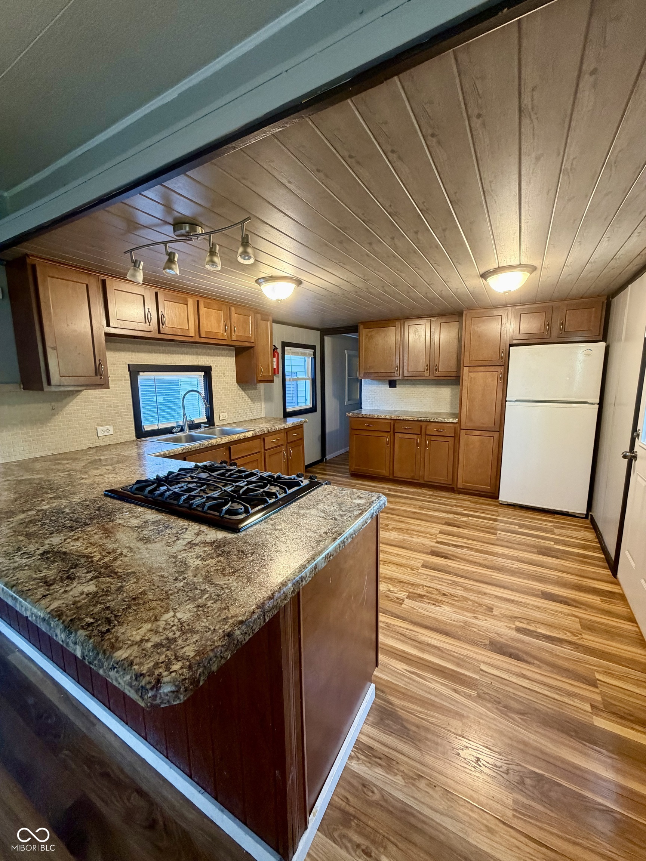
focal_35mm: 14
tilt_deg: -8.8
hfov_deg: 85.7
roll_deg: +0.1
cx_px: 323
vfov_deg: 102.1
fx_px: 348
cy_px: 430
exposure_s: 1/60
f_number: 2.2
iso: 320
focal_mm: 2.22
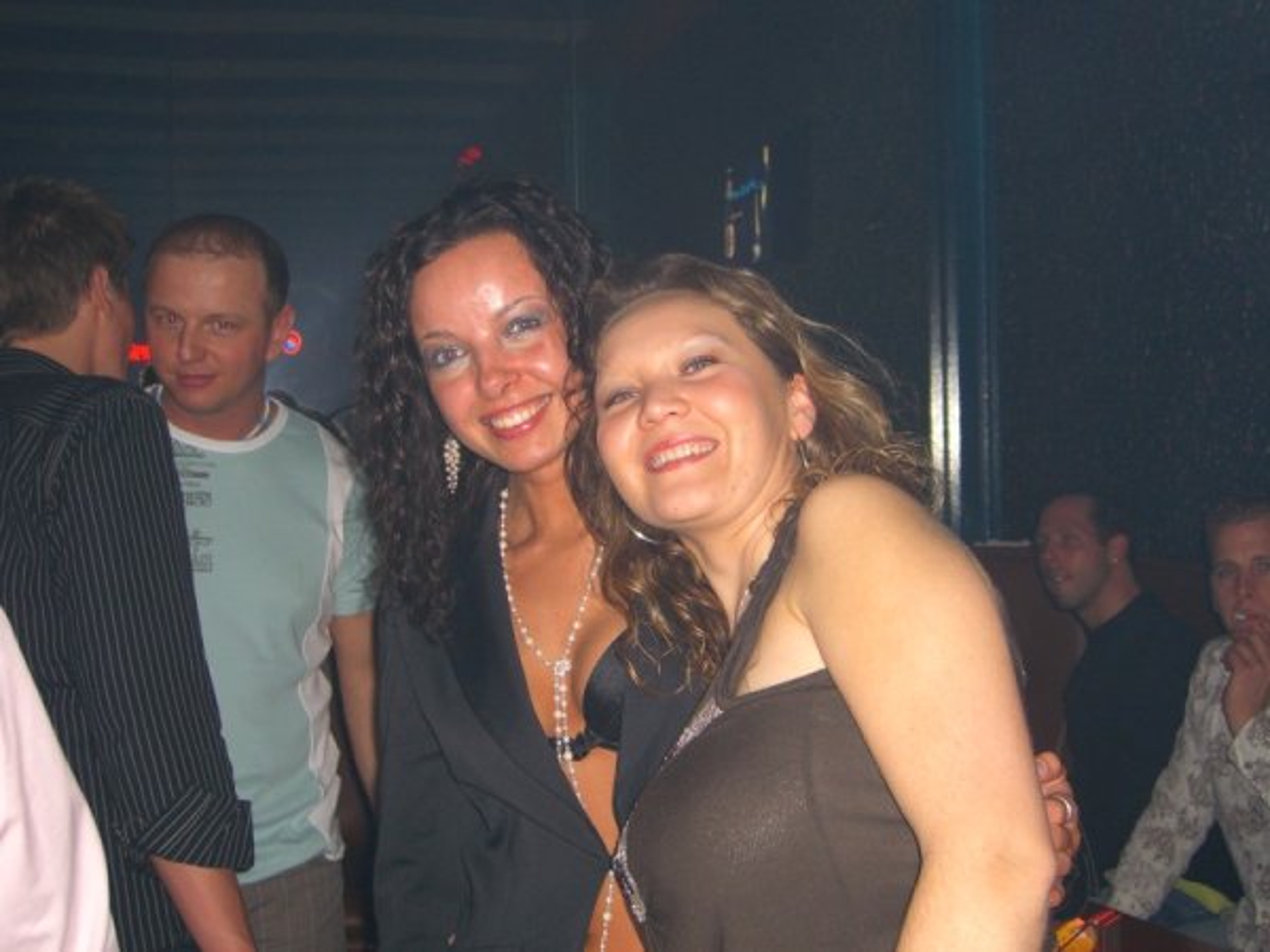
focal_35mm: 46
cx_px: 635
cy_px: 476
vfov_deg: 31.5
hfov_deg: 41.2
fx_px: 1688
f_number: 3.1
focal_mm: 9.5
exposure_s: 1/60
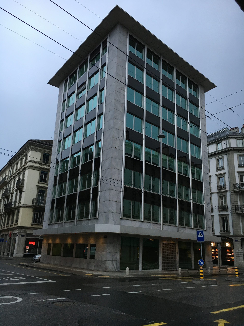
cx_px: 122
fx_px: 273
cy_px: 163
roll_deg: -2.0
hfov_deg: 48.2
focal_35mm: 29
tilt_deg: +18.8
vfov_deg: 61.7
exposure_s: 1/33
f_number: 2.2
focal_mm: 4.15
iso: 50
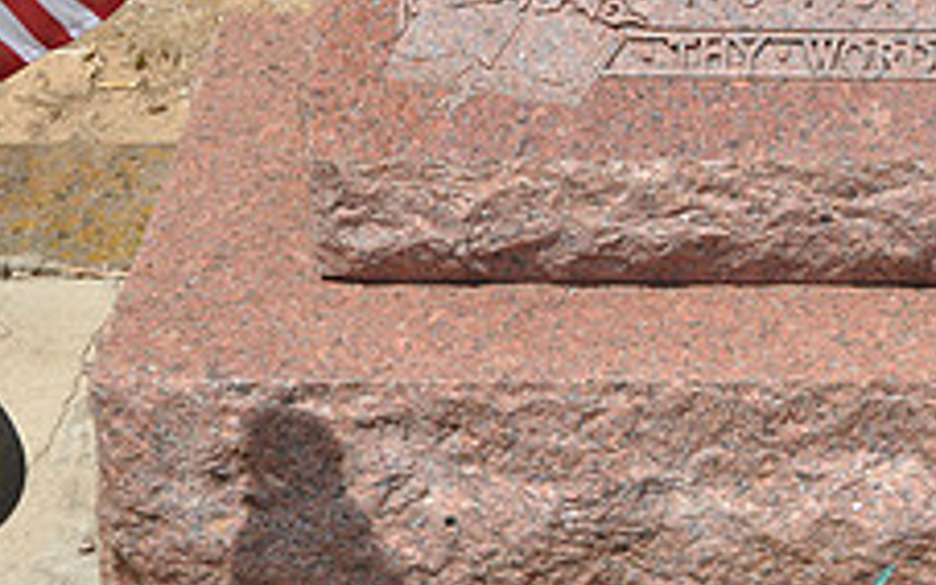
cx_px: 895
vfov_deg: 11.0
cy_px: -142
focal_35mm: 117
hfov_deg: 17.5
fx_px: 2985
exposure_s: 1/400
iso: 200
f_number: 10
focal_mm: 30
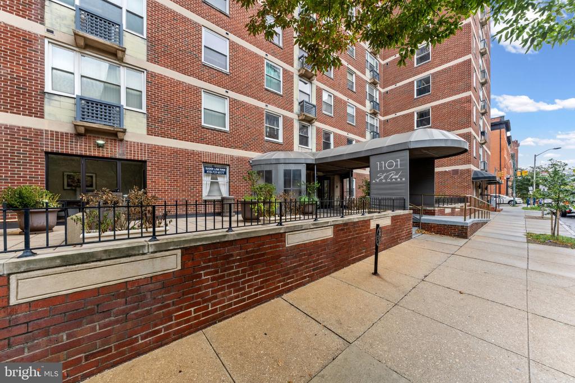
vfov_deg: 85.4
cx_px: 288
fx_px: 208
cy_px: 192
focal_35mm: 13
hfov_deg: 108.3
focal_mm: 13
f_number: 6.3
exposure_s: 1/125
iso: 400
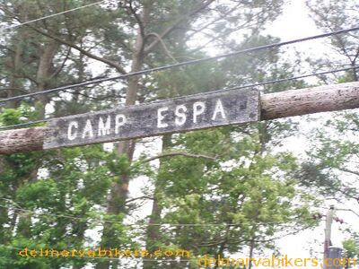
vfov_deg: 14.1
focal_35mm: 105
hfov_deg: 18.7
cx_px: 180
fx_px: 1089
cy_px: 134
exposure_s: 1/160
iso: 64
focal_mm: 17.5
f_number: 3.2
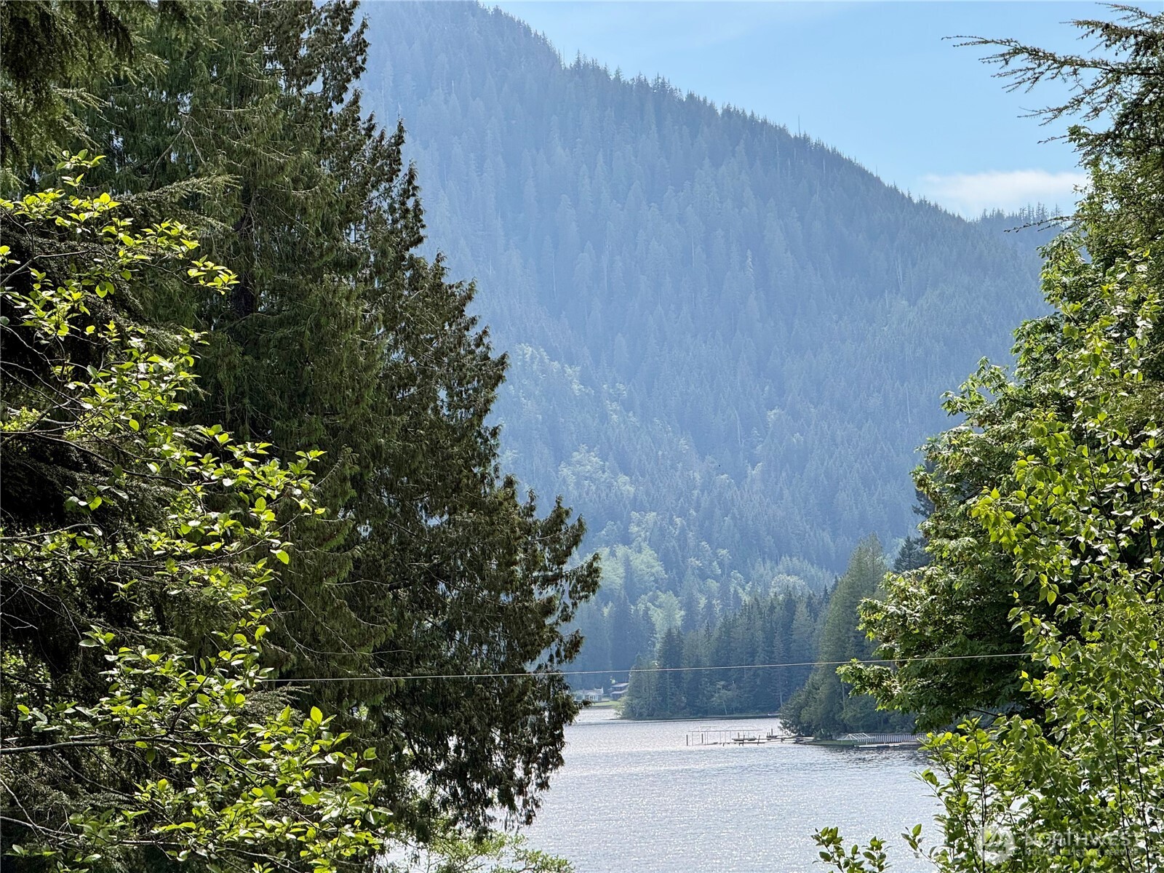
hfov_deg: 16.4
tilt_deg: +3.9
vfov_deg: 12.3
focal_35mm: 120
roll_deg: +1.6
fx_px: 4035
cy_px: 436
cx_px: 582
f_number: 2.8
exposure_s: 1/1130
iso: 64
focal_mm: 15.66
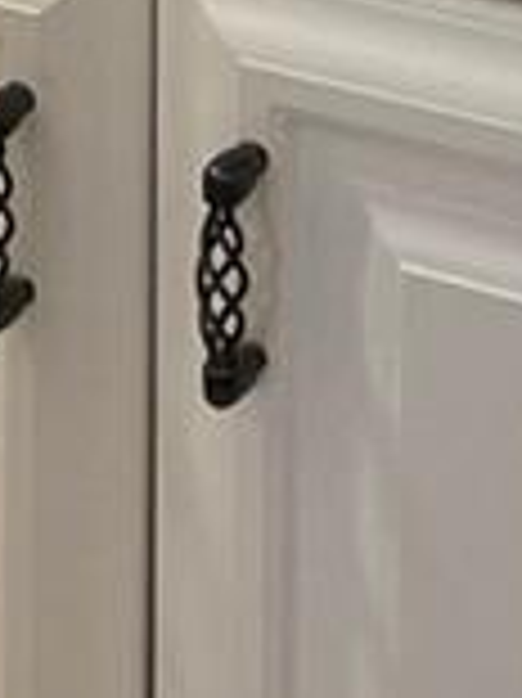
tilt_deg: -9.3
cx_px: -778
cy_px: -788
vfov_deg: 9.1
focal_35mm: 201
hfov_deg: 6.9
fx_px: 4047
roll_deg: +1.3
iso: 125
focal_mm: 4.2
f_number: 1.6
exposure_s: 1/60
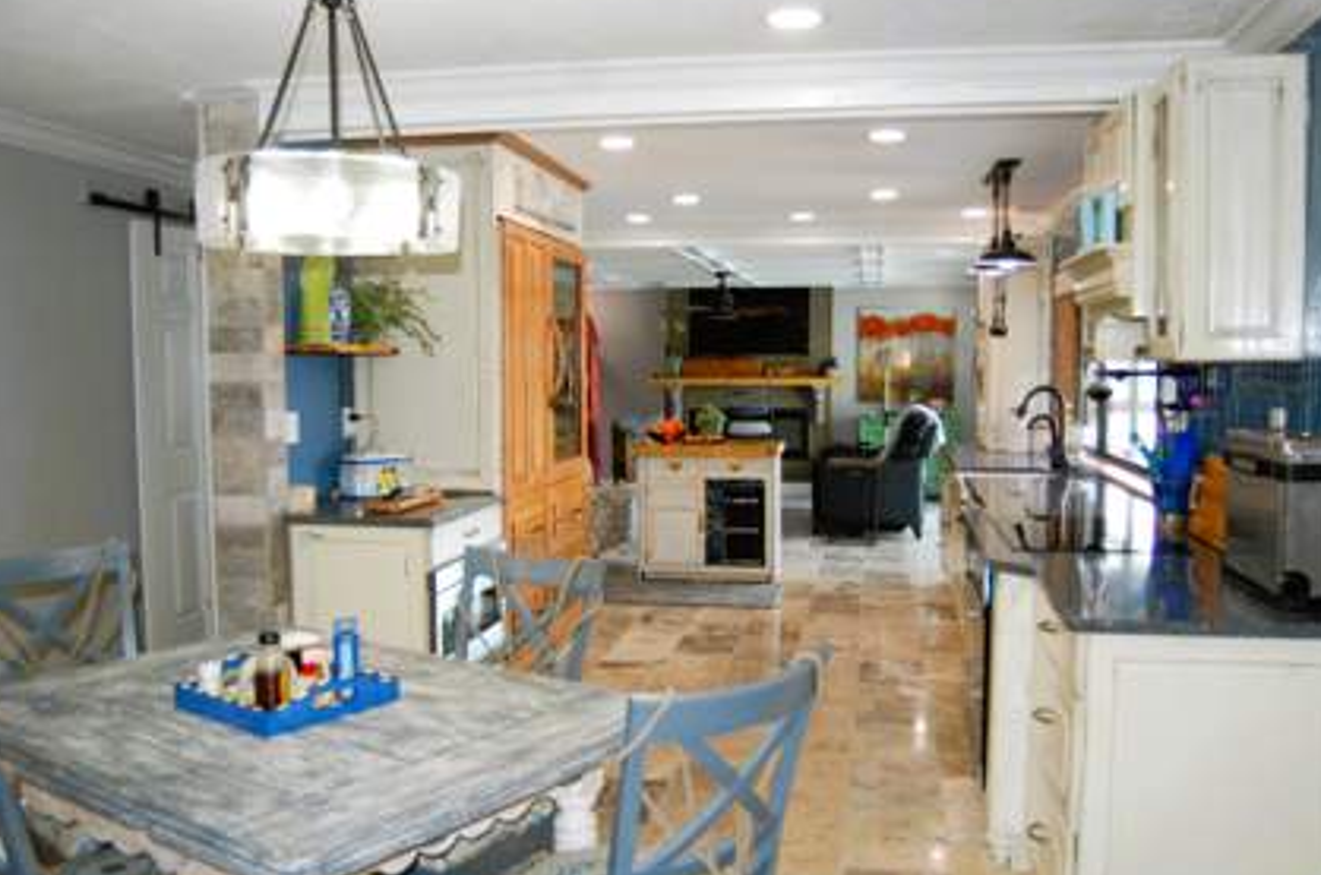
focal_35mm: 31
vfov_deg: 42.2
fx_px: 1135
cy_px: 455
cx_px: 683
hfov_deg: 60.4
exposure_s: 1/100
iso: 400
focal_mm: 18
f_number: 3.5
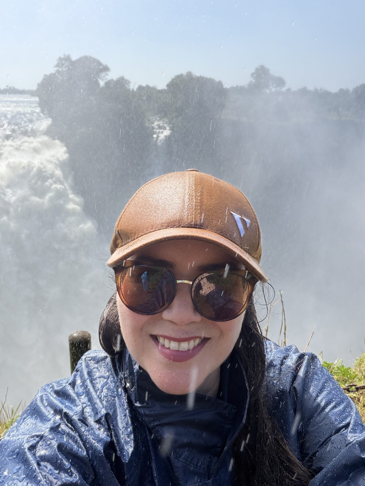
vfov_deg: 60.0
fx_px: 422
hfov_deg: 46.8
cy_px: 243
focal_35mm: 30
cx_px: 182
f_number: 1.9
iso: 40
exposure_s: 1/662
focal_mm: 2.71
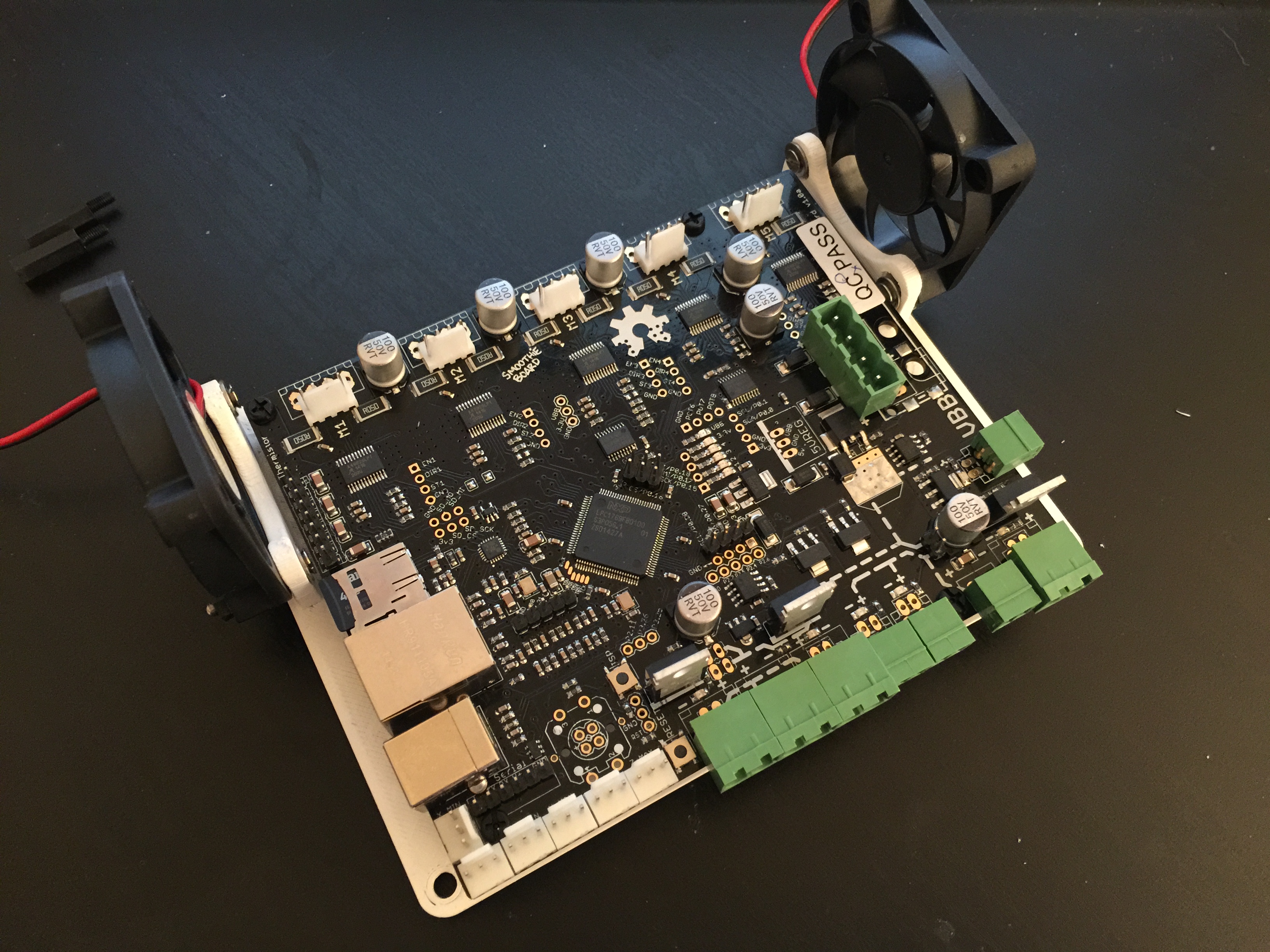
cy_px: 476
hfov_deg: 61.7
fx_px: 1064
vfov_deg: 48.2
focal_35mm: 29
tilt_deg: -65.6
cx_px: 635
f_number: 2.2
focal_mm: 4.15
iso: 160
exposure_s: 1/8
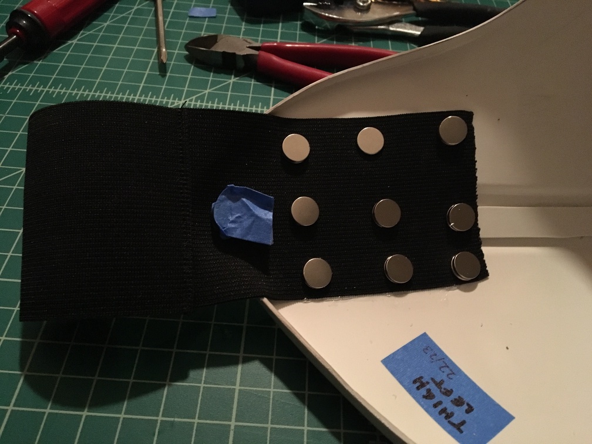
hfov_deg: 61.7
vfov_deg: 48.2
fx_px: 496
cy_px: 222
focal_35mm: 29
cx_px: 296
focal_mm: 4.15
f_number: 2.2
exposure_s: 1/15
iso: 320
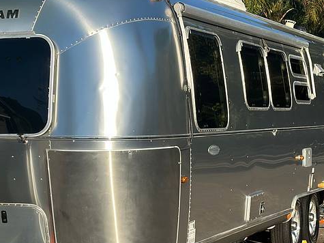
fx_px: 945
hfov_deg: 19.4
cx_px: 106
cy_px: 149
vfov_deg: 14.6
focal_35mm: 101
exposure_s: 1/3597
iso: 100
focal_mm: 6.86
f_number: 1.78
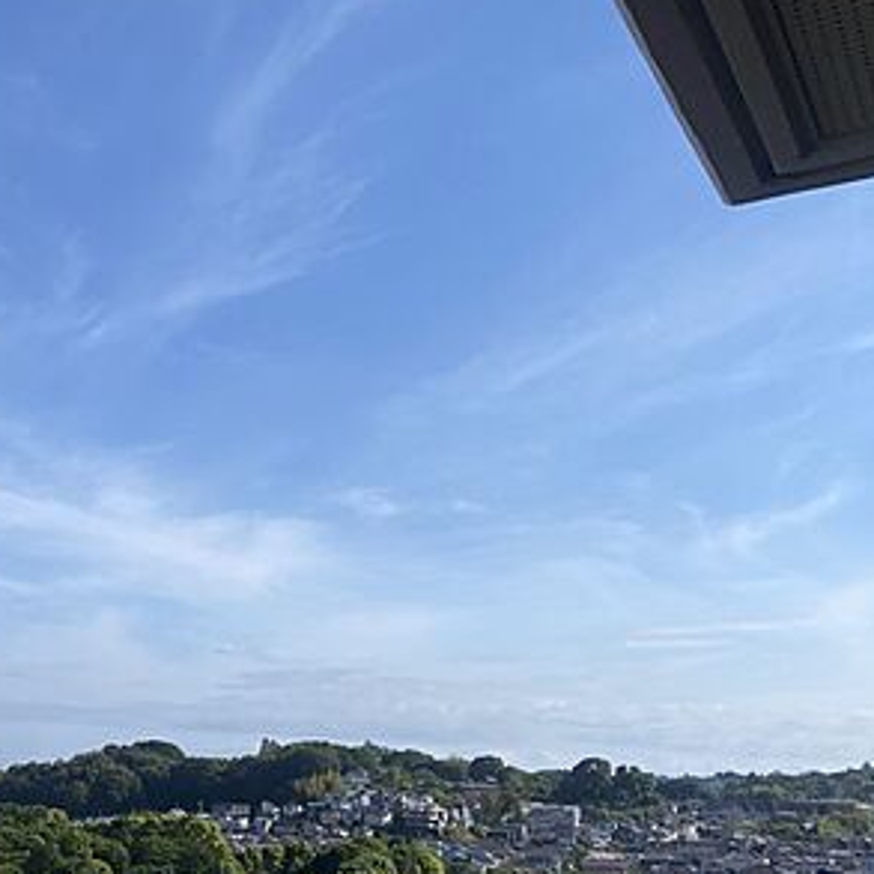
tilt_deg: +6.4
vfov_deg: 35.4
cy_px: 632
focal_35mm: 47
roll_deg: -2.6
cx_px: 89
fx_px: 1343
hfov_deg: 34.1
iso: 32
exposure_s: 1/4274
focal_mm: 4.25
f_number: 1.8
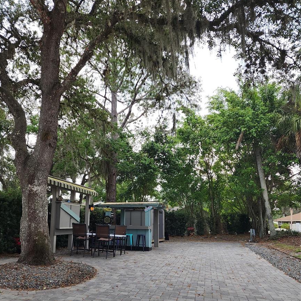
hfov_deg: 57.3
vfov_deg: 56.4
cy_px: 192
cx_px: 146
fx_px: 275
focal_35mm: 28
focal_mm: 6.4
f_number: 1.8
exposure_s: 1/199
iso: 12
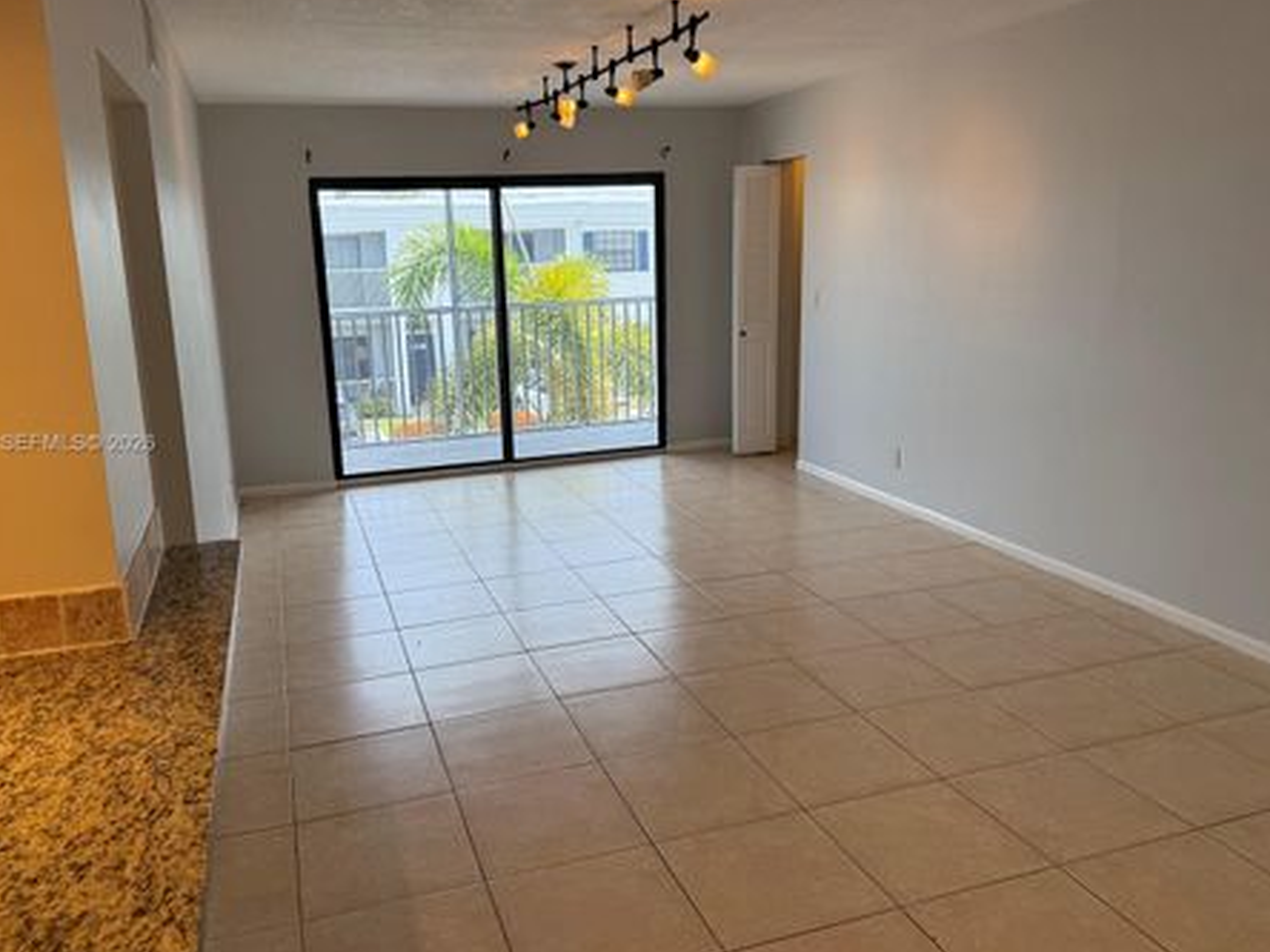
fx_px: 991
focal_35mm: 27
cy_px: 445
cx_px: 592
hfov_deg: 65.3
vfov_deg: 51.3
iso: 100
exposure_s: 1/319
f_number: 1.78
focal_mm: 6.76
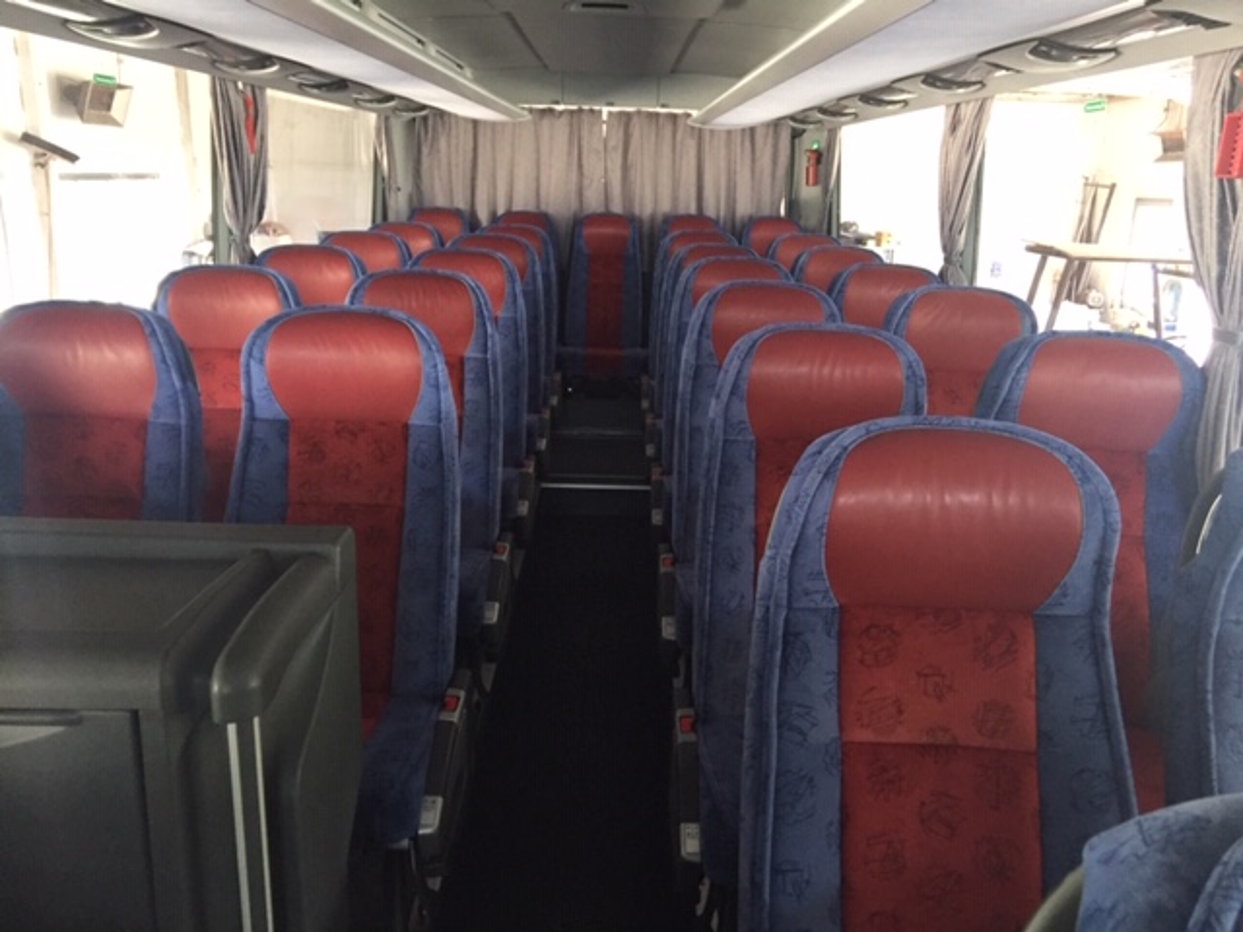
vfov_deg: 48.2
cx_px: 622
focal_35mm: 29
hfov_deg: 61.7
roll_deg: -1.2
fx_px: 1041
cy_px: 466
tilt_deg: -16.2
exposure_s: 1/33
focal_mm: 4.15
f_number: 2.2
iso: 200
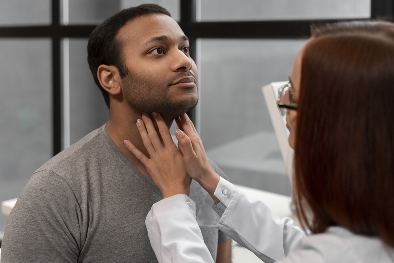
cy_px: 132
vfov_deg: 28.1
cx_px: 197
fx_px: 525
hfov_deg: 41.1
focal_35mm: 48
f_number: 2.8
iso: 400
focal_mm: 48
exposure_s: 1/160
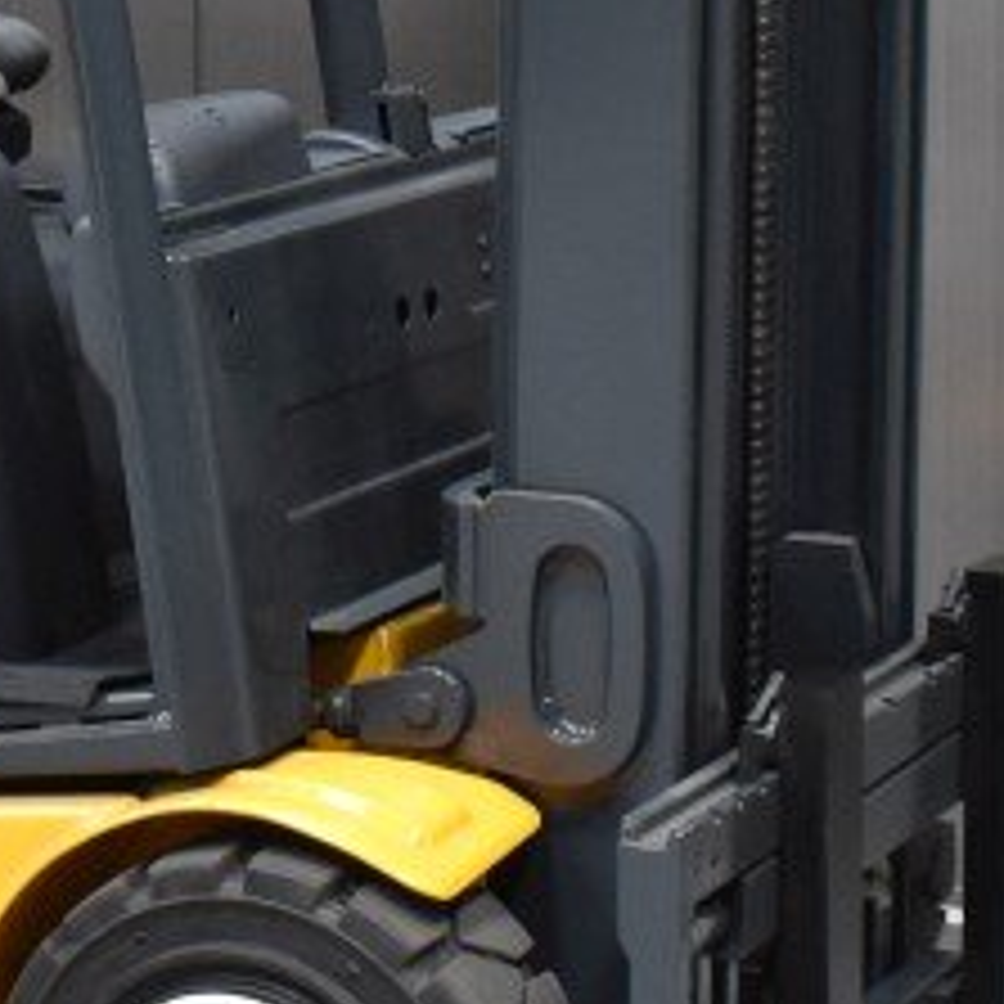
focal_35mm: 151
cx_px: 113
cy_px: -117
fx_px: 4955
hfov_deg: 11.5
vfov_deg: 11.4
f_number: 5
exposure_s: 1/40
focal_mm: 22
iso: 1250
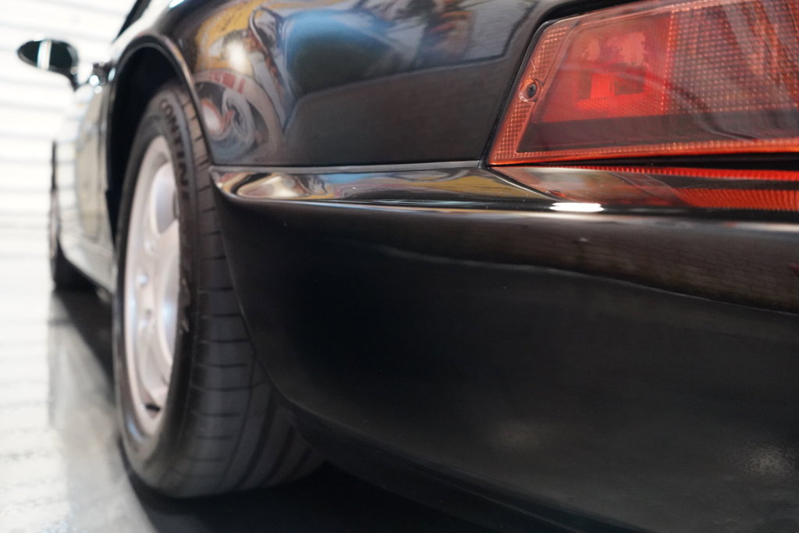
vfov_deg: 46.4
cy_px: 266
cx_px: 400
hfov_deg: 65.5
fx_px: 621
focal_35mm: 28
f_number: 3.5
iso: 12800
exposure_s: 1/30
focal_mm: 28
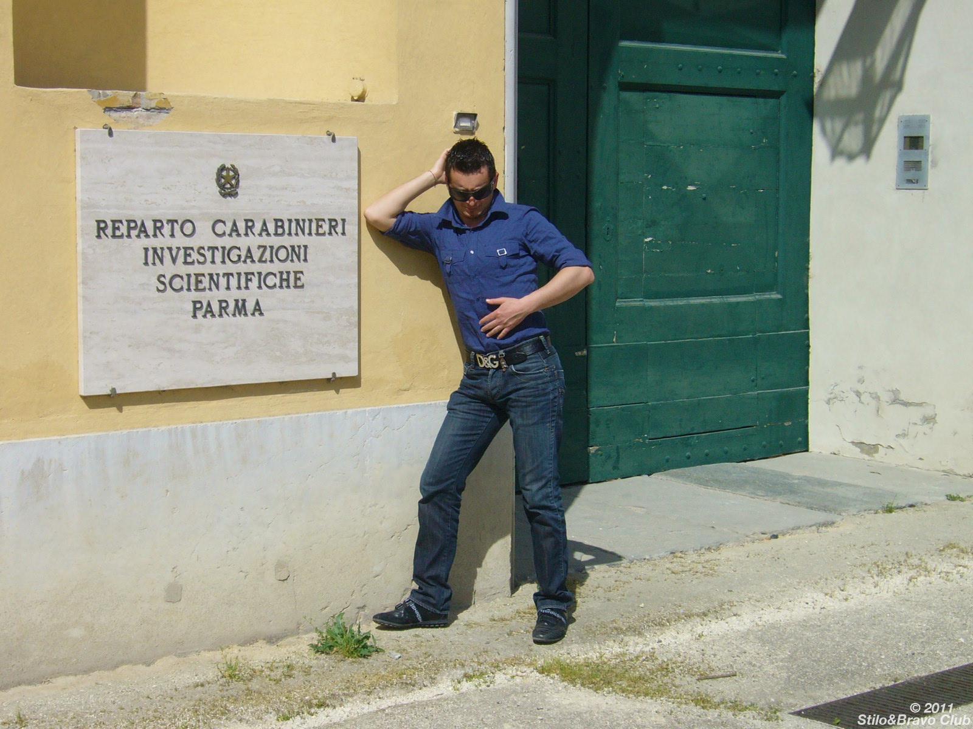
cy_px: 364
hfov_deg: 31.7
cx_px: 486
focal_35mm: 61
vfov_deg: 24.0
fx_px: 1715
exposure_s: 1/500
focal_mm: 10.1
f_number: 7.5
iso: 100
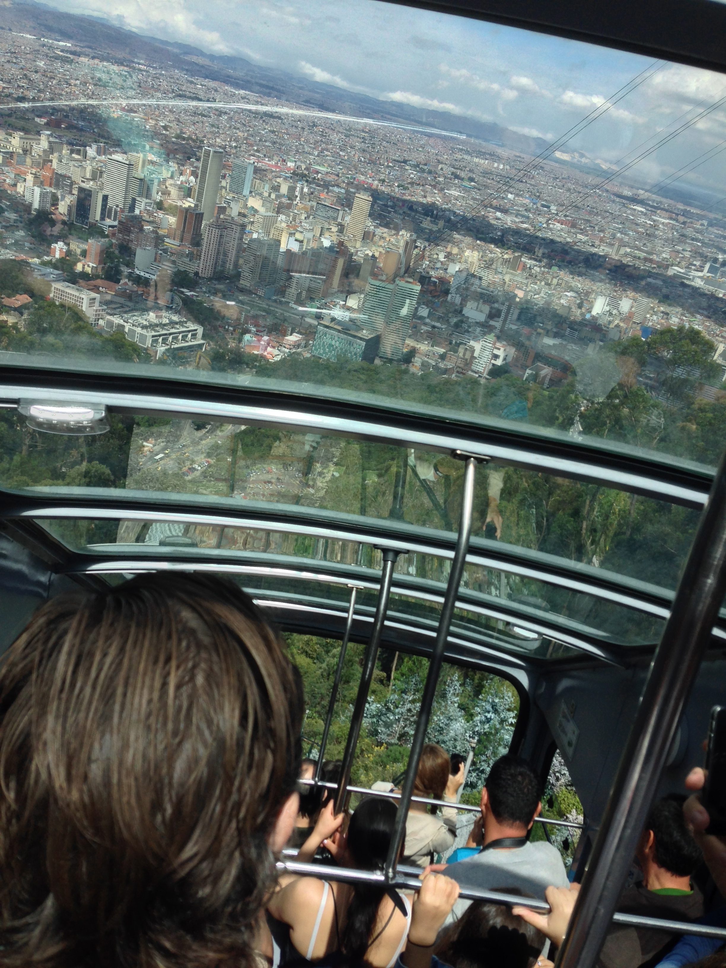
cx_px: 363
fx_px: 923
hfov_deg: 42.9
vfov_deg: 55.4
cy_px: 484
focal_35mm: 33
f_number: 2.4
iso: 50
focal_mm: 4.12
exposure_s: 1/1130
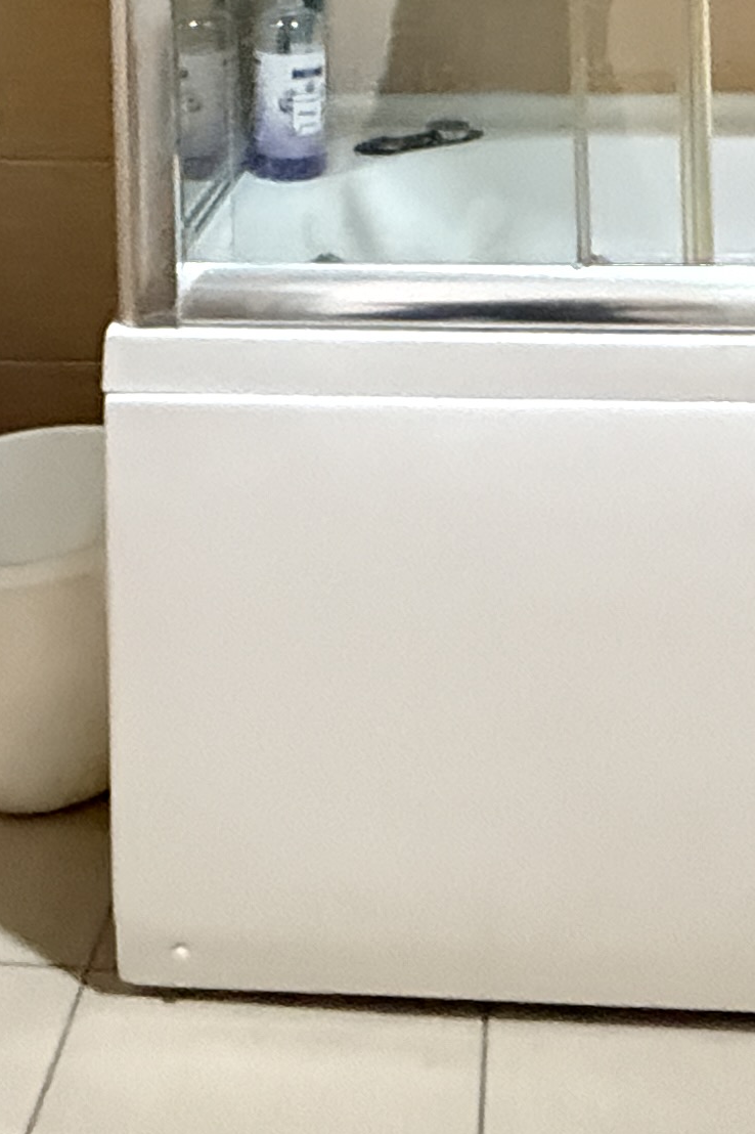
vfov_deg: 30.6
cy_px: -295
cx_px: 387
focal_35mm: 53
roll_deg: +1.1
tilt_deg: +1.6
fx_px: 1668
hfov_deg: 25.5
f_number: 2.2
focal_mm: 2.22
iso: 1250
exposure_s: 1/33
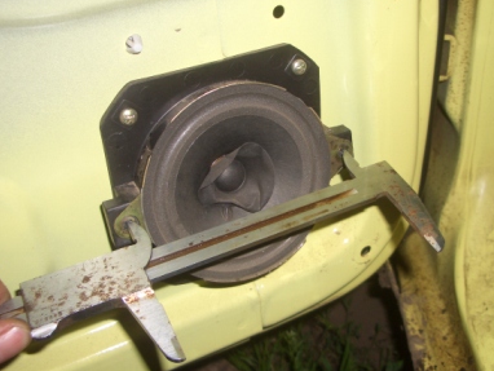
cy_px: 185
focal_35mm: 41
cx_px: 259
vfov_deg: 35.2
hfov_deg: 45.7
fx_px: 585
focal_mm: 5.8
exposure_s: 1/60
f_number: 2.6
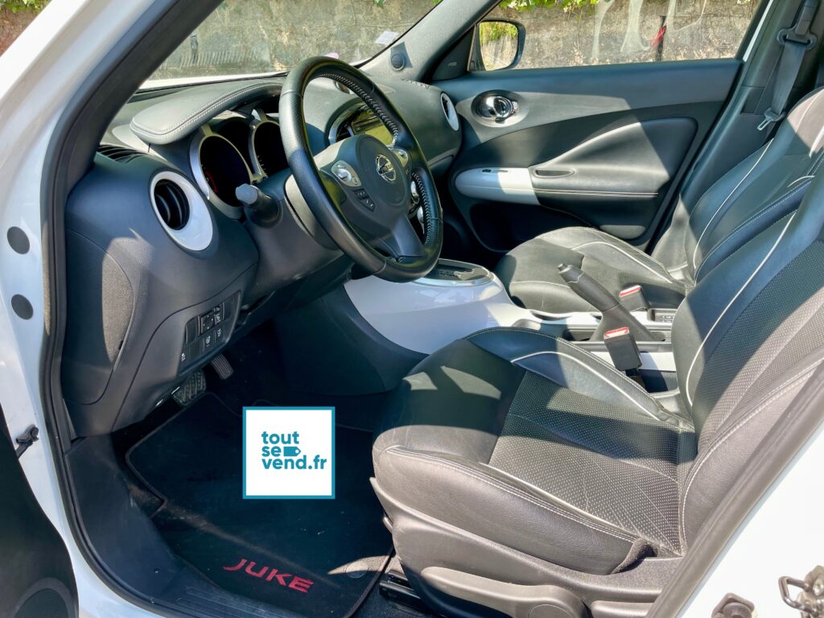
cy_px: 309
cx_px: 412
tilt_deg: -19.4
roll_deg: -0.8
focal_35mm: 26
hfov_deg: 67.3
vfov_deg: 53.1
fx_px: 619
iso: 32
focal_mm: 4.2
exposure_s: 1/316
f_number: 1.6
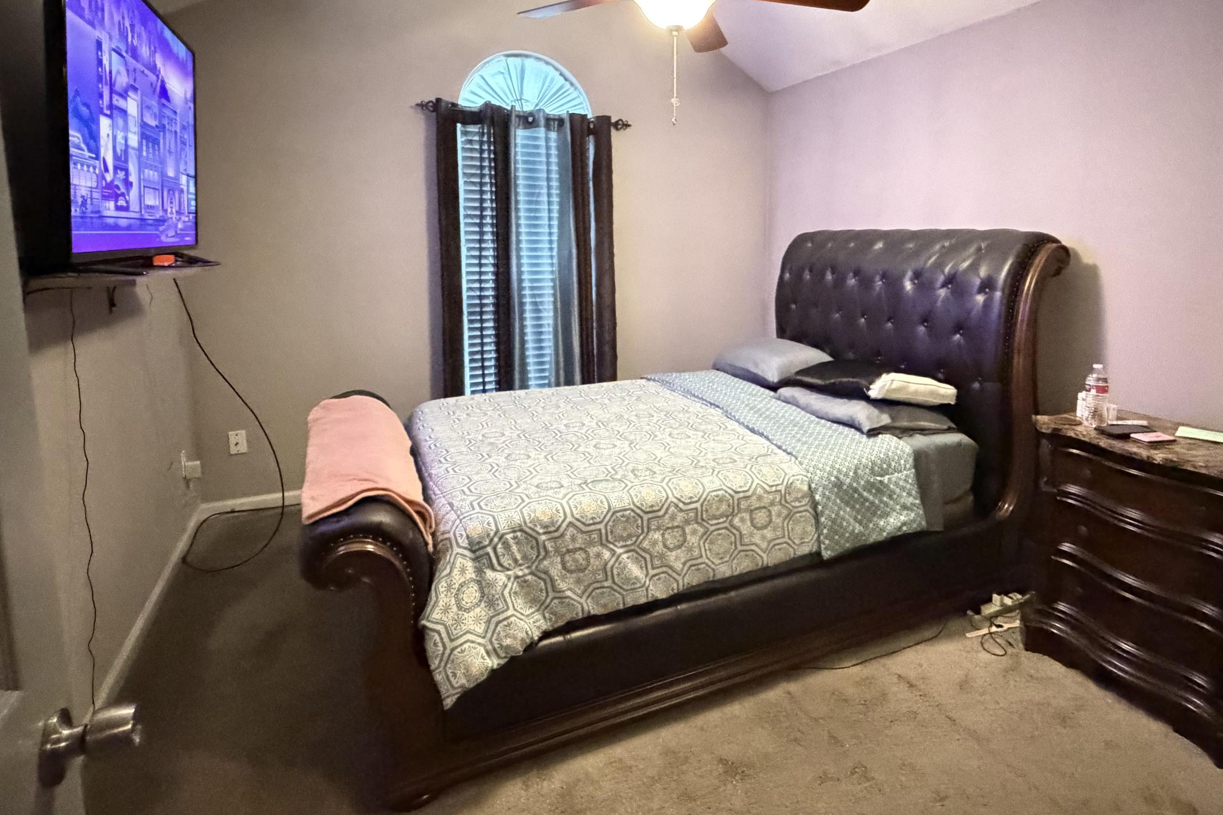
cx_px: 704
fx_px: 679
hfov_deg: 83.4
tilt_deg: -6.2
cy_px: 319
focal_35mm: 20
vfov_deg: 61.3
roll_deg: -0.7
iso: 2000
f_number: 2.2
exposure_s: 1/30
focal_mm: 2.22
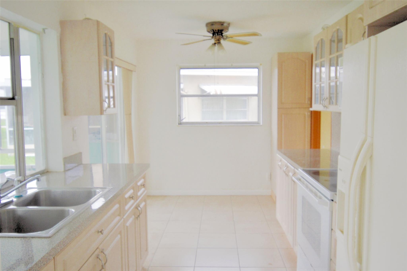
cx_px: 204
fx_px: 339
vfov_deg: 43.5
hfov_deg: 62.0
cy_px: 136
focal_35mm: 30
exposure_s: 1/125
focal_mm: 20
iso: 250
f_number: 5.6
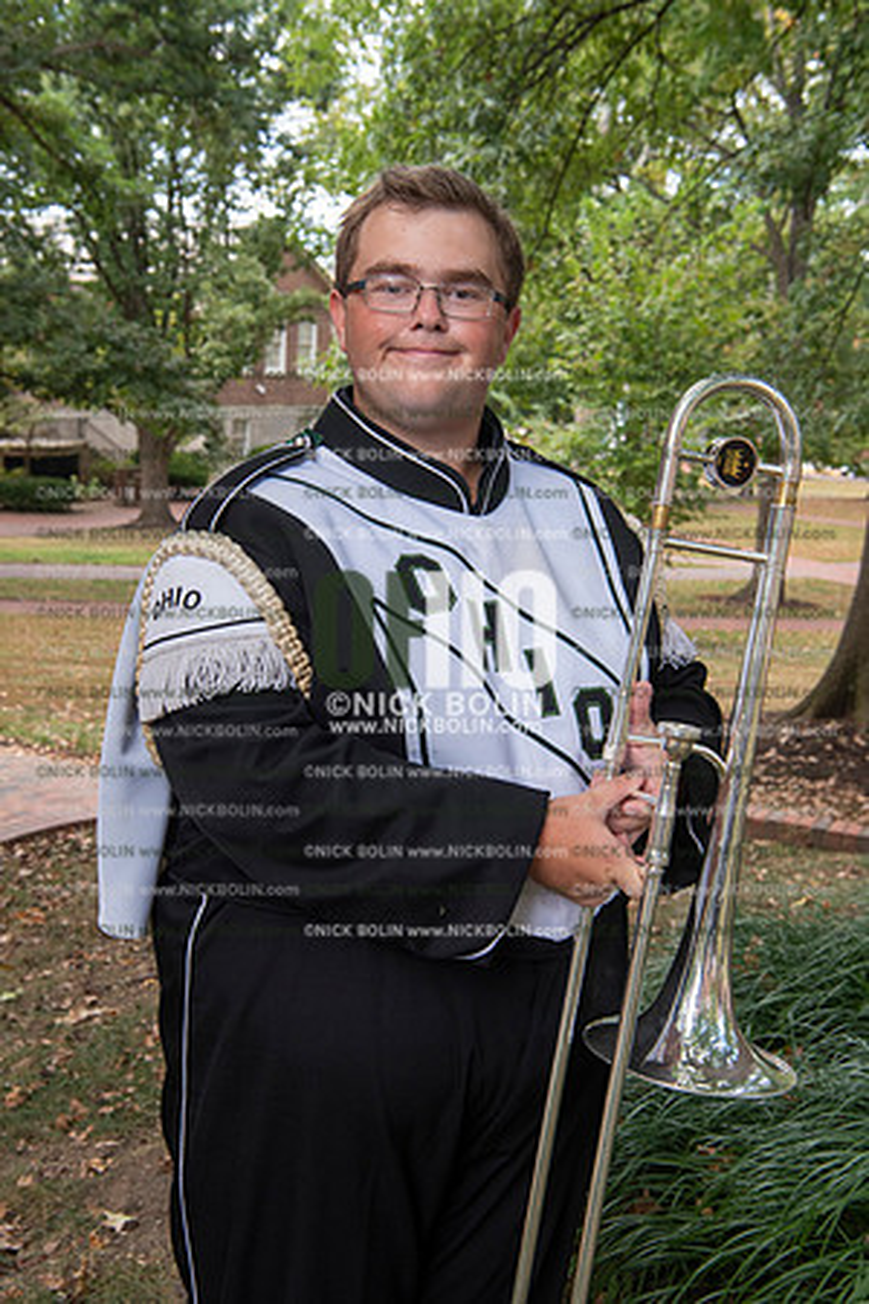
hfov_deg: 29.9
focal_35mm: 45
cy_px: 652
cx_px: 434
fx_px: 1629
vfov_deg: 43.6
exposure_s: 1/100
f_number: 8
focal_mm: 45
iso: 500
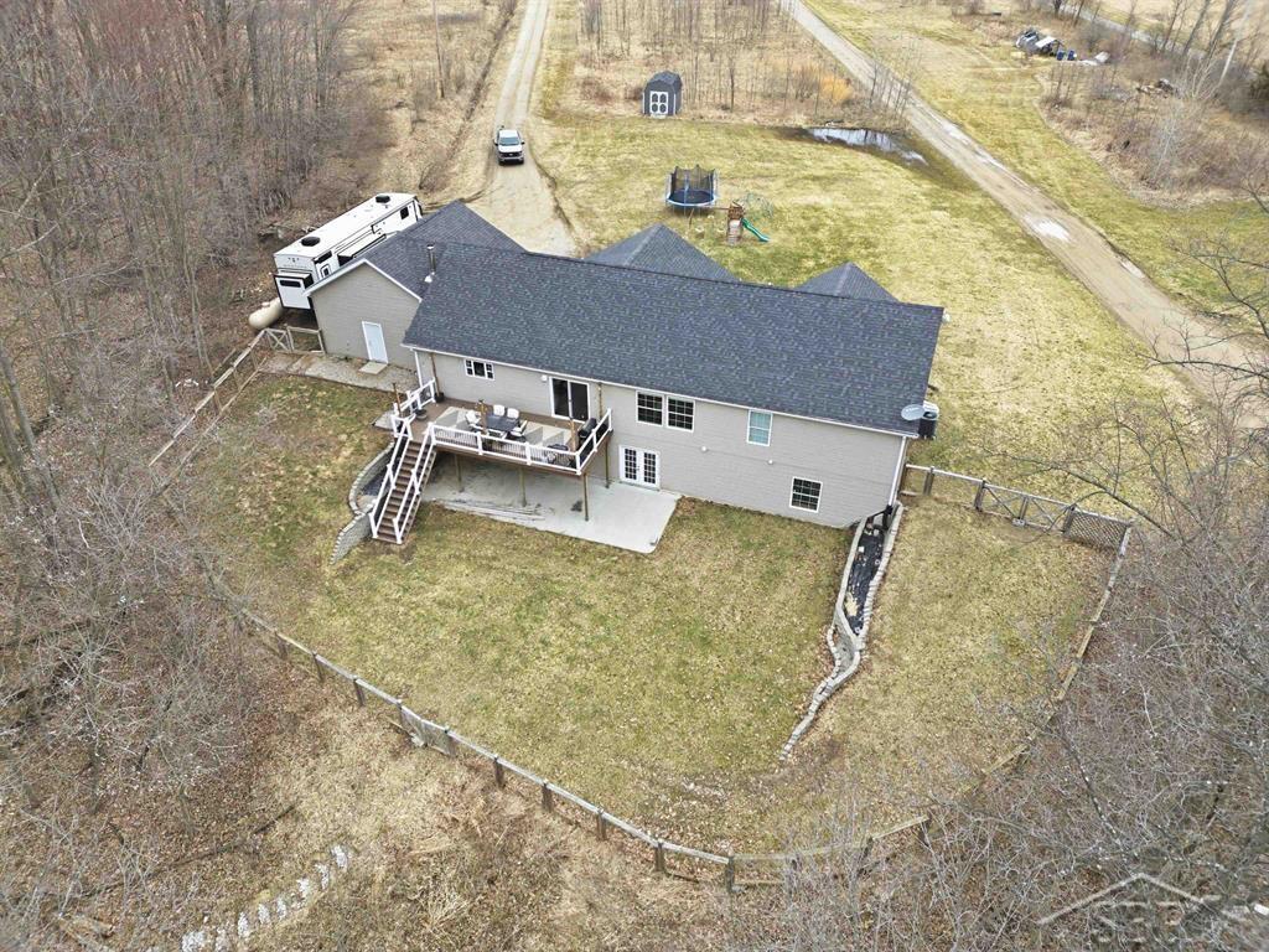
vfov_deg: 56.8
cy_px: 476
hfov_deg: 71.6
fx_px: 880
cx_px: 634
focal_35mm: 24
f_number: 1.7
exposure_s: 1/320
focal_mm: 6.7
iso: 100
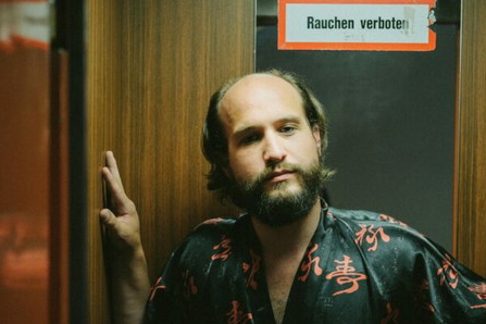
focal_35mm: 91
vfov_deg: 15.0
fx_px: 1228
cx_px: 272
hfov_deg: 22.4
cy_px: 233
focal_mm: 35
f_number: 2
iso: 1000
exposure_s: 1/60
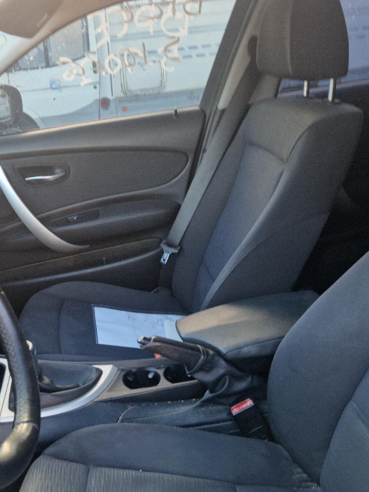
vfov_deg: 49.8
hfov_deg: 38.2
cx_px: 122
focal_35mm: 37
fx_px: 526
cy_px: 294
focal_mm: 5.4
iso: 50
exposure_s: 1/50
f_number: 1.8
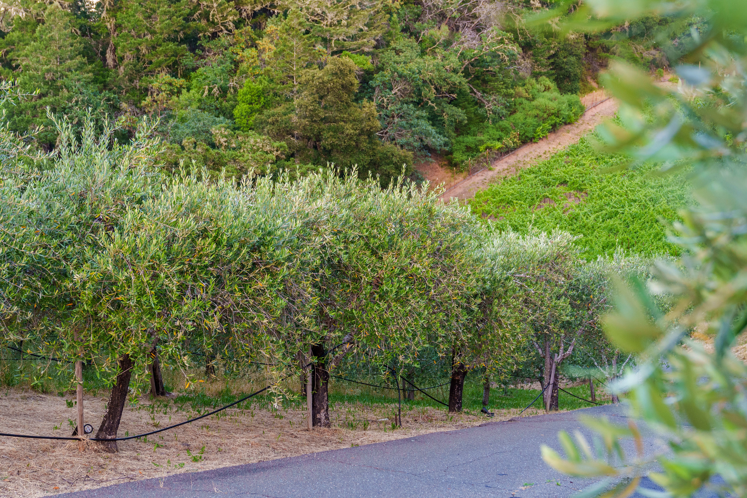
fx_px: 1183
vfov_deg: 23.8
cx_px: 374
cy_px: 249
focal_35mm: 57
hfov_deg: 35.1
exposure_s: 1/125
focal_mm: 38
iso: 400
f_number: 4
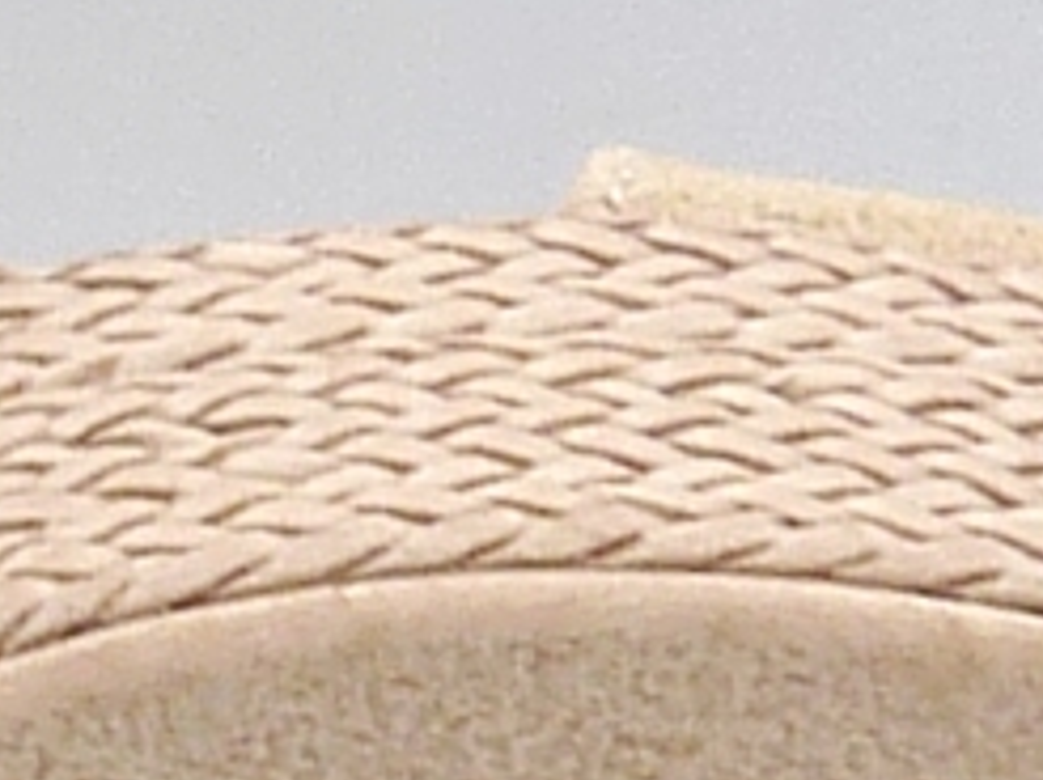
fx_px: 10385
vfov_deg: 4.3
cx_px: -377
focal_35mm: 345
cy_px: 1191
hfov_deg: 5.7
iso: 100
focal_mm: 5.4
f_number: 4.5
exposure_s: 1/200
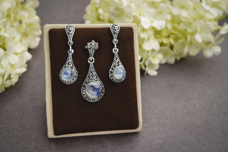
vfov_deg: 27.0
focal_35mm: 50
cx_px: 114
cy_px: 76
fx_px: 317
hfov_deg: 39.6
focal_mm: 50
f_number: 9
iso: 250
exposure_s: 1/40
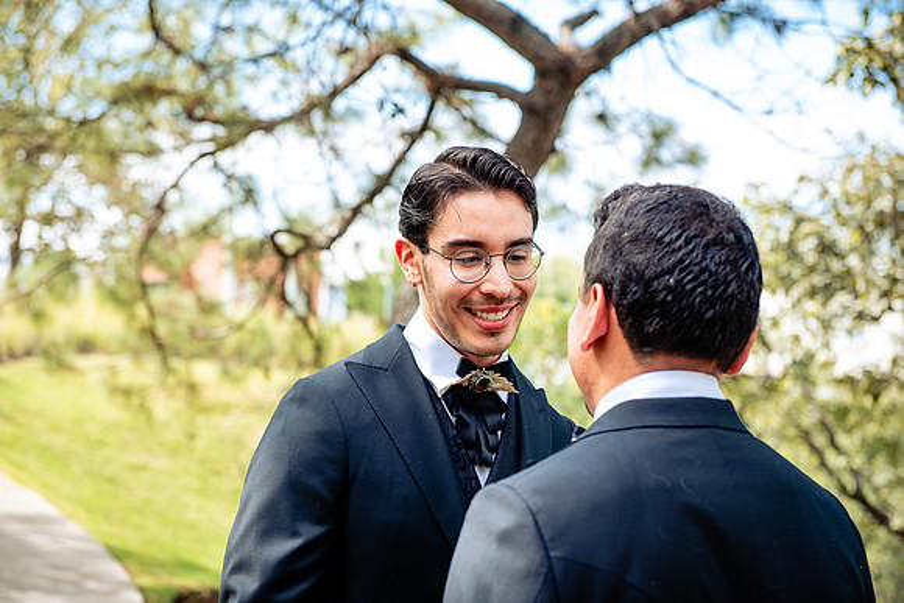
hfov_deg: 28.8
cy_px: 302
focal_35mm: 70
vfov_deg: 19.5
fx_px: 1758
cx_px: 452
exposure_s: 1/250
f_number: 4.5
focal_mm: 70
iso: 200
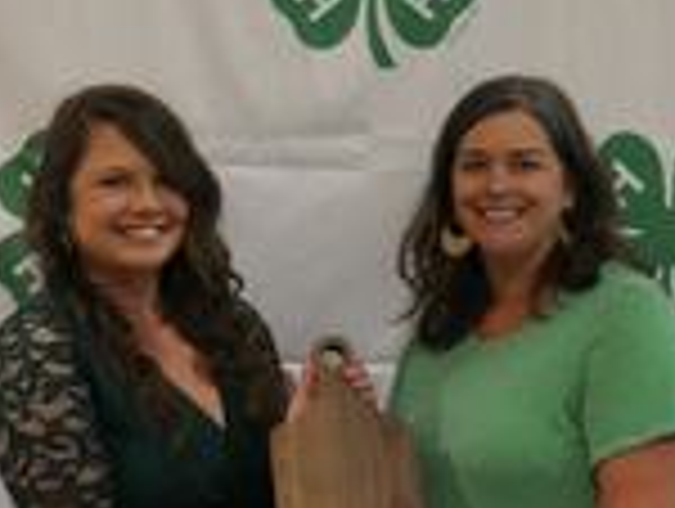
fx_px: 2285
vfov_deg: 12.7
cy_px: 342
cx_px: 270
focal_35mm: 117
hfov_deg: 16.8
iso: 3200
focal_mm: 22
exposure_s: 1/8
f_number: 4.2
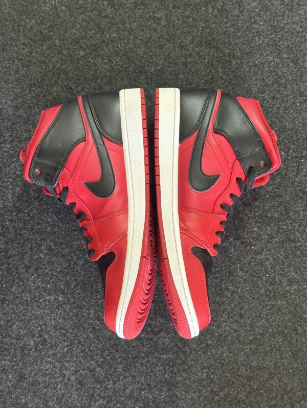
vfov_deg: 39.6
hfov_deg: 30.3
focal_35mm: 48
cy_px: 204
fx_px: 567
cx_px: 154
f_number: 1.78
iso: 200
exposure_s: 1/50
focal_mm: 6.86
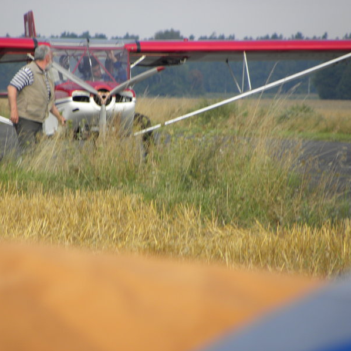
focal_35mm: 738
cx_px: 135
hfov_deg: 2.4
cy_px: 176
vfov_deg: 2.4
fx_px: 8466
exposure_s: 1/184
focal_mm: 110.4
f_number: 5
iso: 64
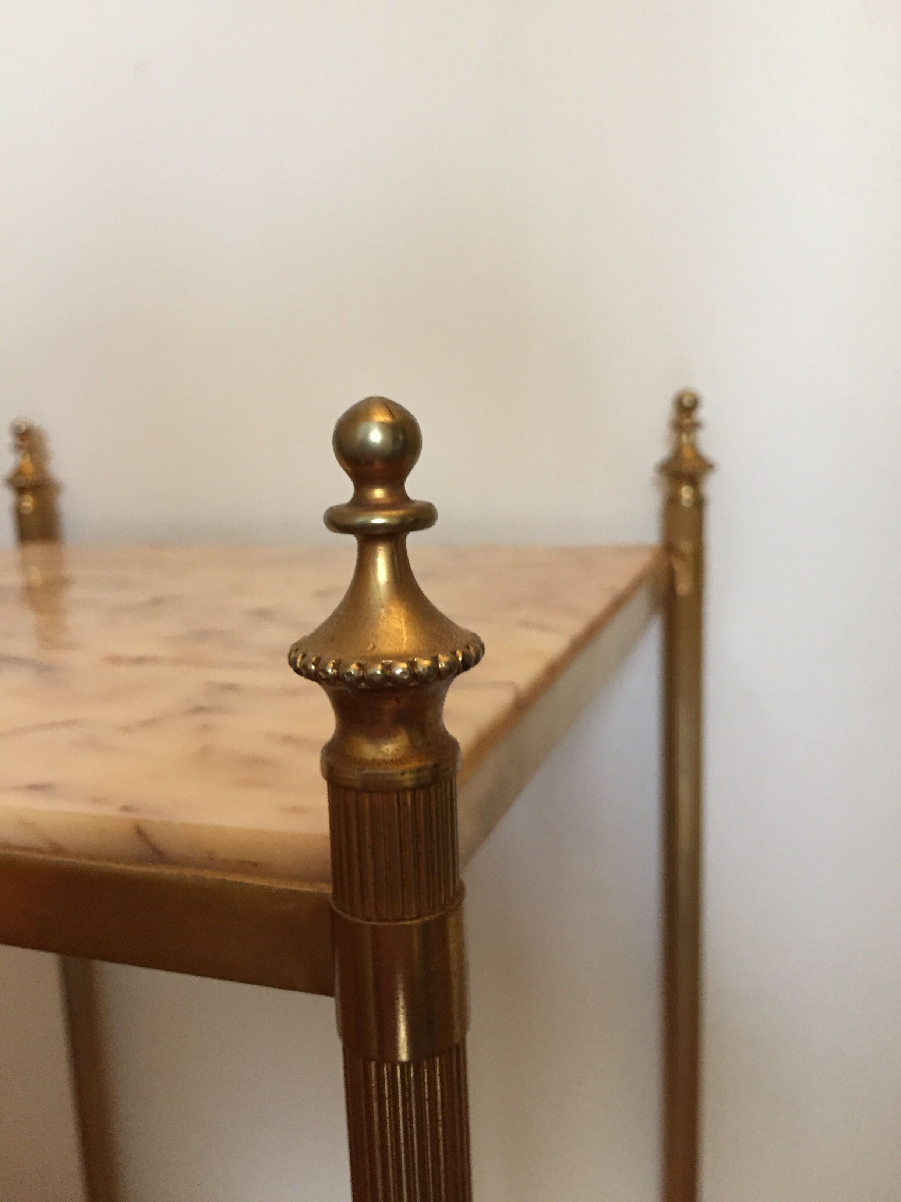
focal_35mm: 29
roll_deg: +2.9
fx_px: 1006
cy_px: 601
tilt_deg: -10.1
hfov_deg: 48.2
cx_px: 450
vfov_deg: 61.7
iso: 250
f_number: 2.2
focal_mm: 4.15
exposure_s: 1/33
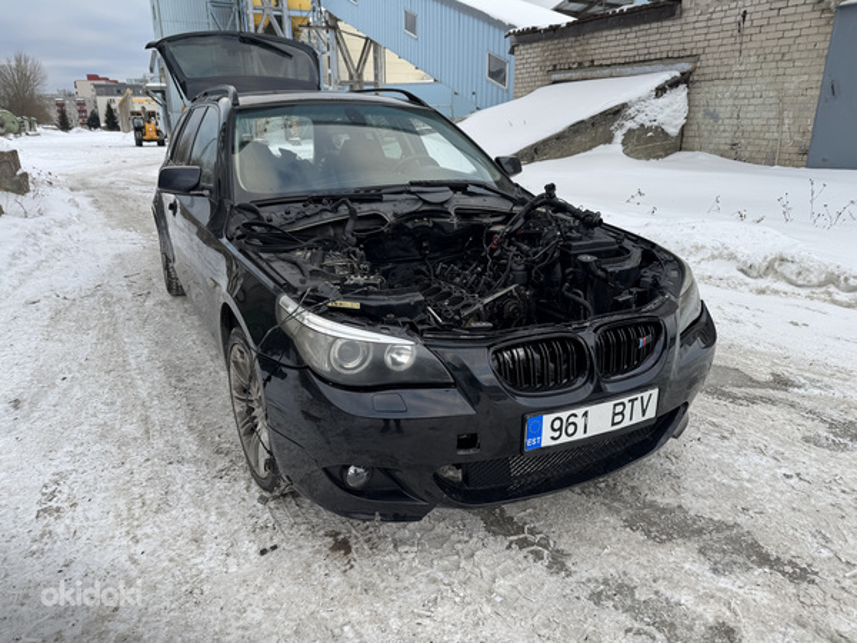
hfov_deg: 71.6
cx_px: 428
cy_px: 322
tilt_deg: -18.3
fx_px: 594
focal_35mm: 24
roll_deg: +1.3
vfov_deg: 56.8
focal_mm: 6.76
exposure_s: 1/387
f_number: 1.78
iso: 80
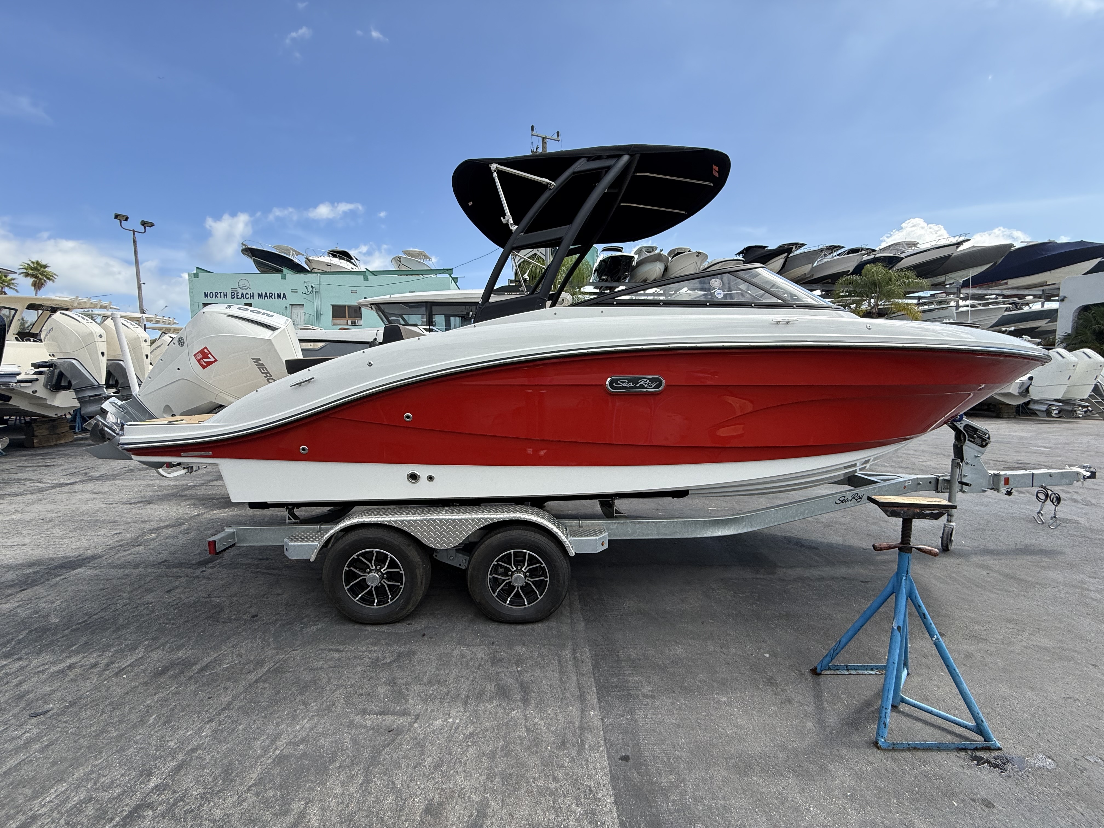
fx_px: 446
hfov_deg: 102.1
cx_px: 552
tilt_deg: -4.4
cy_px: 414
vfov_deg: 85.7
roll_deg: -0.4
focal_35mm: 14
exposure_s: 1/1050
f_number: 2.2
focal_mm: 2.22
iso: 50
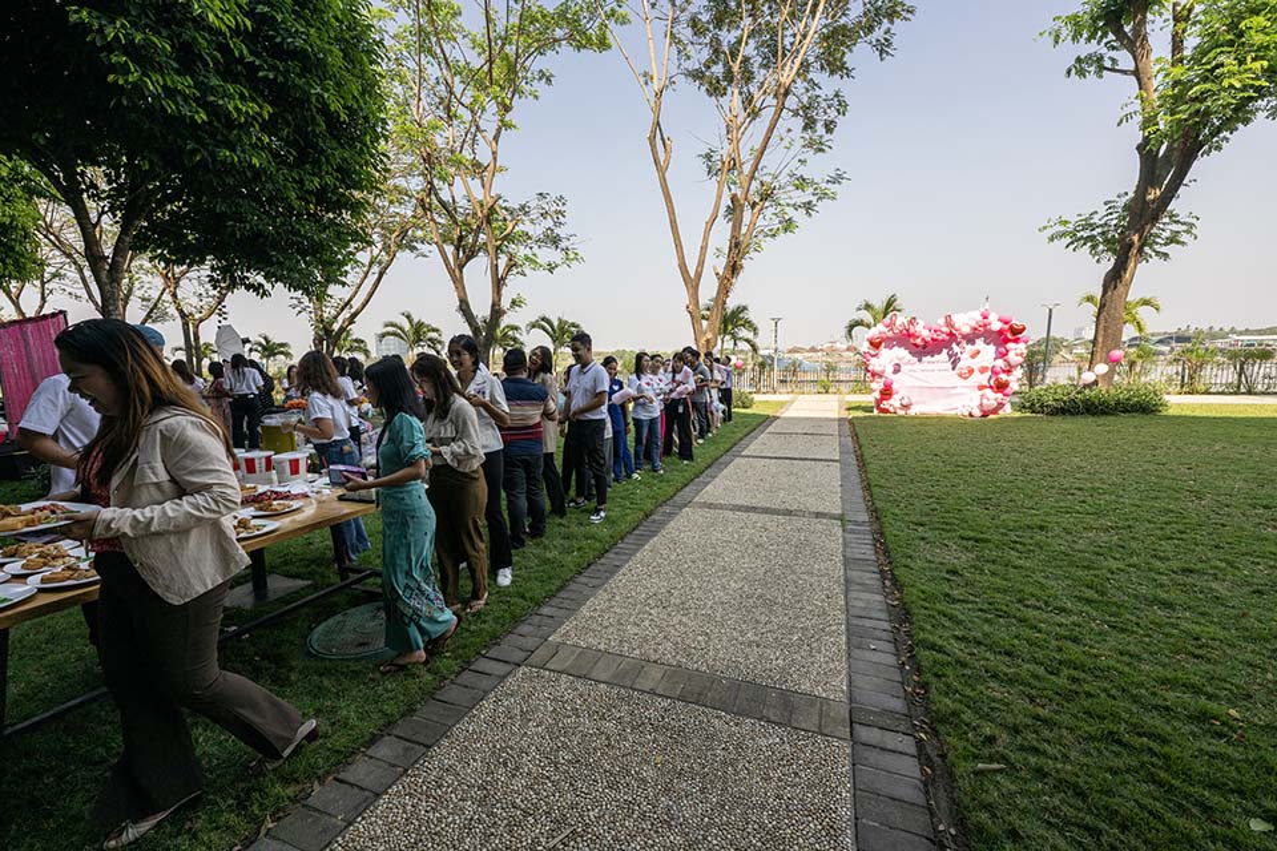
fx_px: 497
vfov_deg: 81.2
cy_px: 426
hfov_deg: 104.3
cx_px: 638
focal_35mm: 14
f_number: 8
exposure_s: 1/500
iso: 180
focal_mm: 14
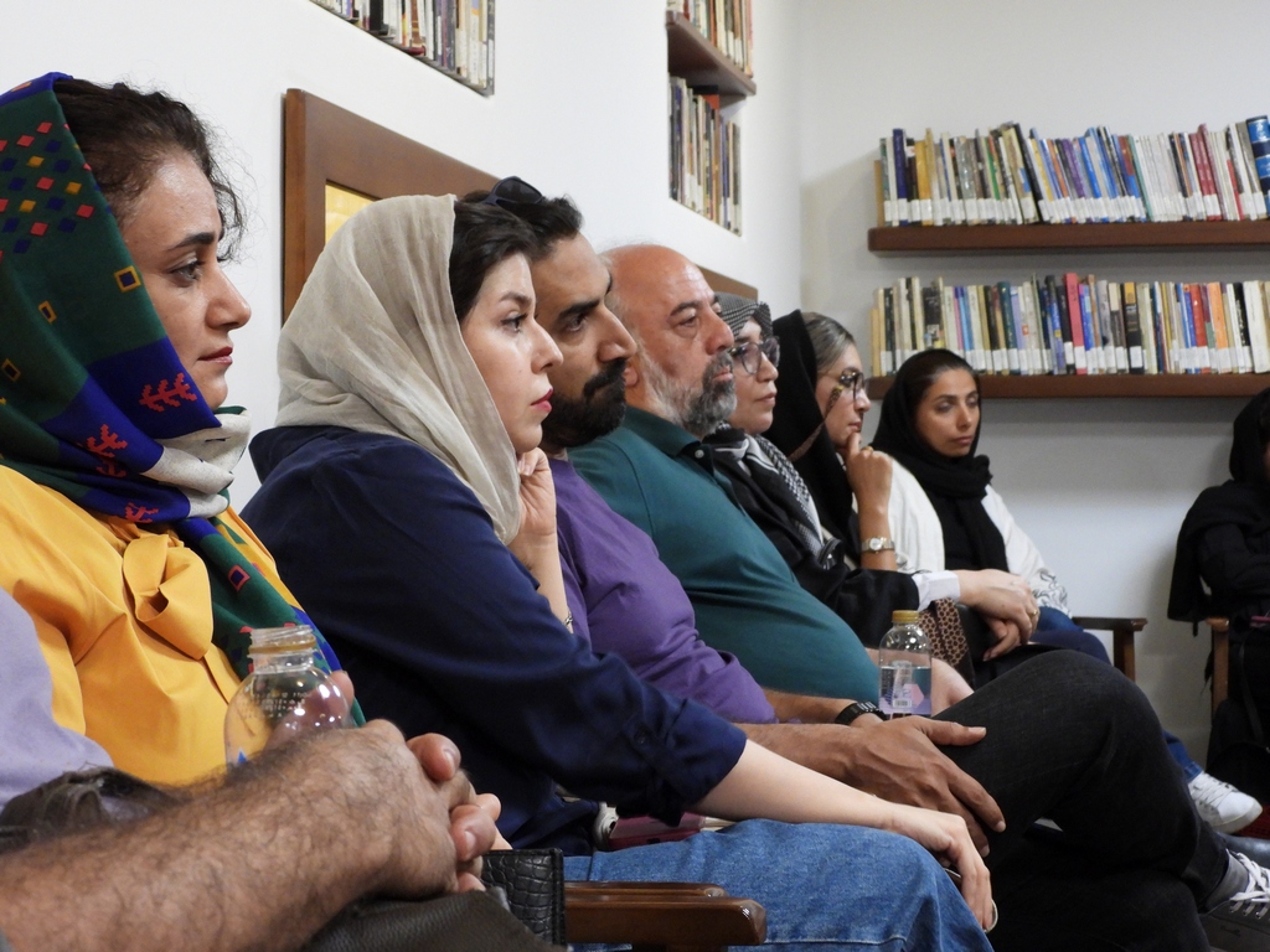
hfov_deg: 24.4
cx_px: 635
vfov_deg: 18.4
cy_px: 476
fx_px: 2935
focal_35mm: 80
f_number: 3.5
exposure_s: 1/15
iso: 640
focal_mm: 14.4
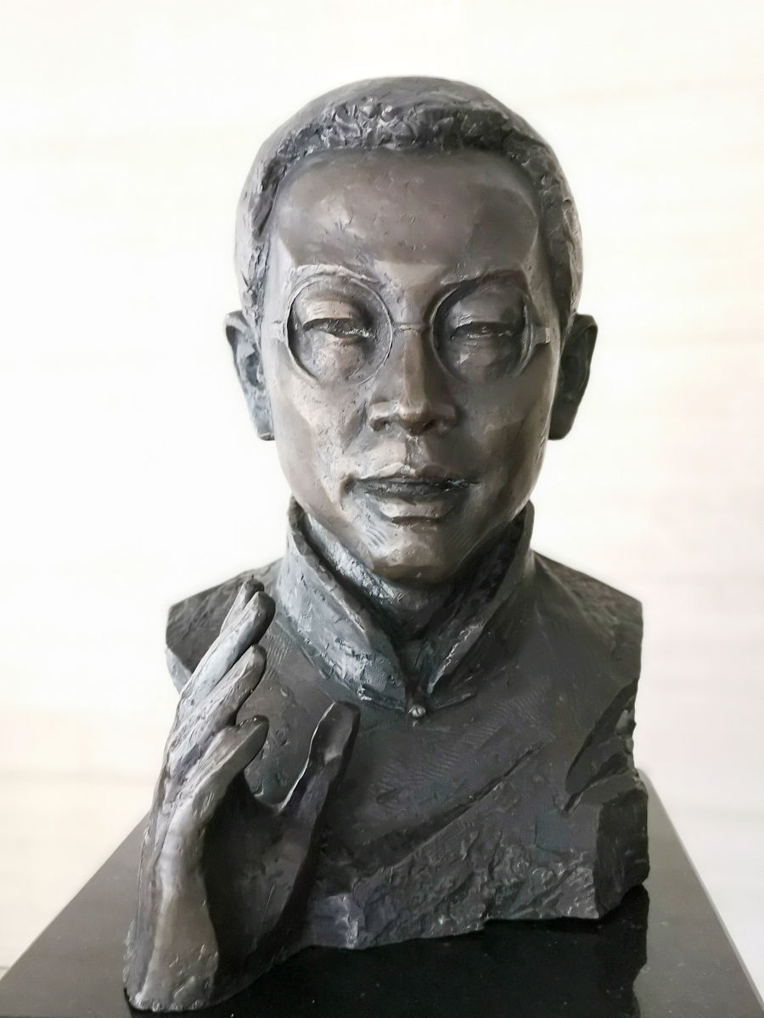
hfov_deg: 42.9
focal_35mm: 33
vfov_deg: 55.4
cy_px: 509
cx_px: 382
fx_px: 971
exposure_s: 1/25
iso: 640
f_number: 1.8
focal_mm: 5.58
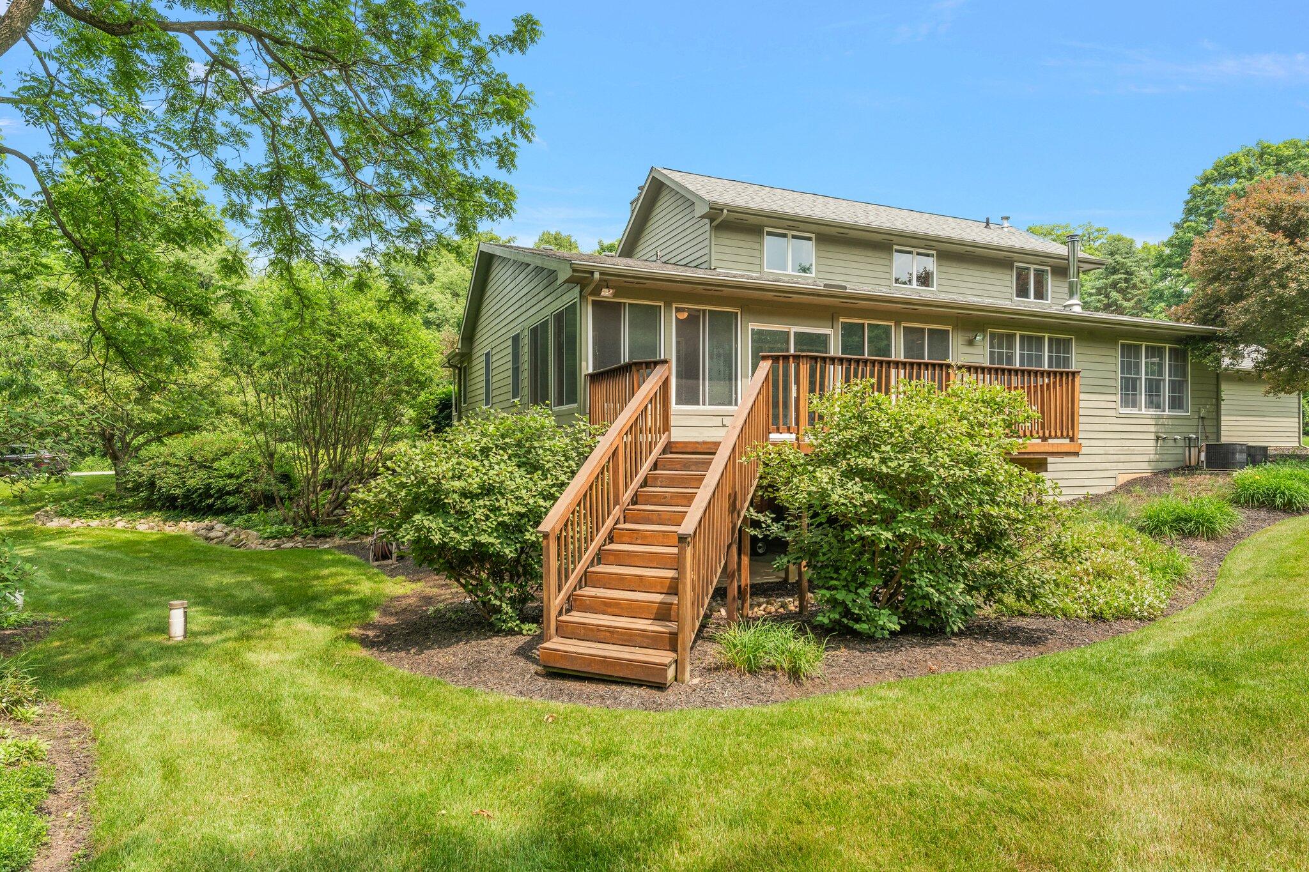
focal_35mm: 19
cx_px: 654
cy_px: 436
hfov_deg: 86.9
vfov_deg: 64.5
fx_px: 691
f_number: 8
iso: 400
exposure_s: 1/80
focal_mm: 19
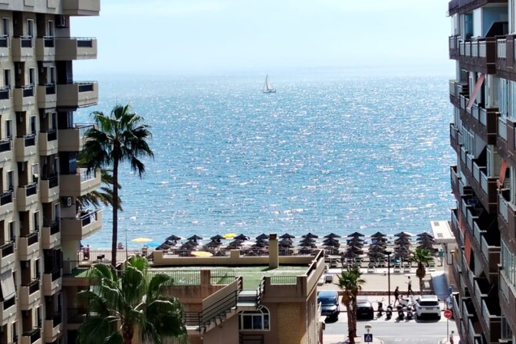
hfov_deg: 16.5
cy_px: 159
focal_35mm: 124
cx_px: 256
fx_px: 1778
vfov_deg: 11.1
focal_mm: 5.25
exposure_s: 1/976
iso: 100
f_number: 1.75
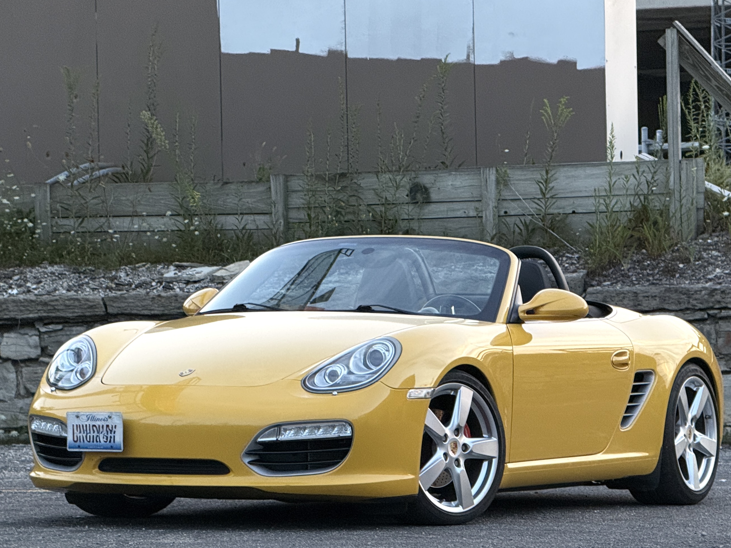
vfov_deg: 9.5
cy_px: 304
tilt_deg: +1.8
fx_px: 3294
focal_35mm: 156
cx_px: 380
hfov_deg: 12.7
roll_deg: +0.4
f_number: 2.8
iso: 400
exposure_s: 1/99
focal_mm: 15.66
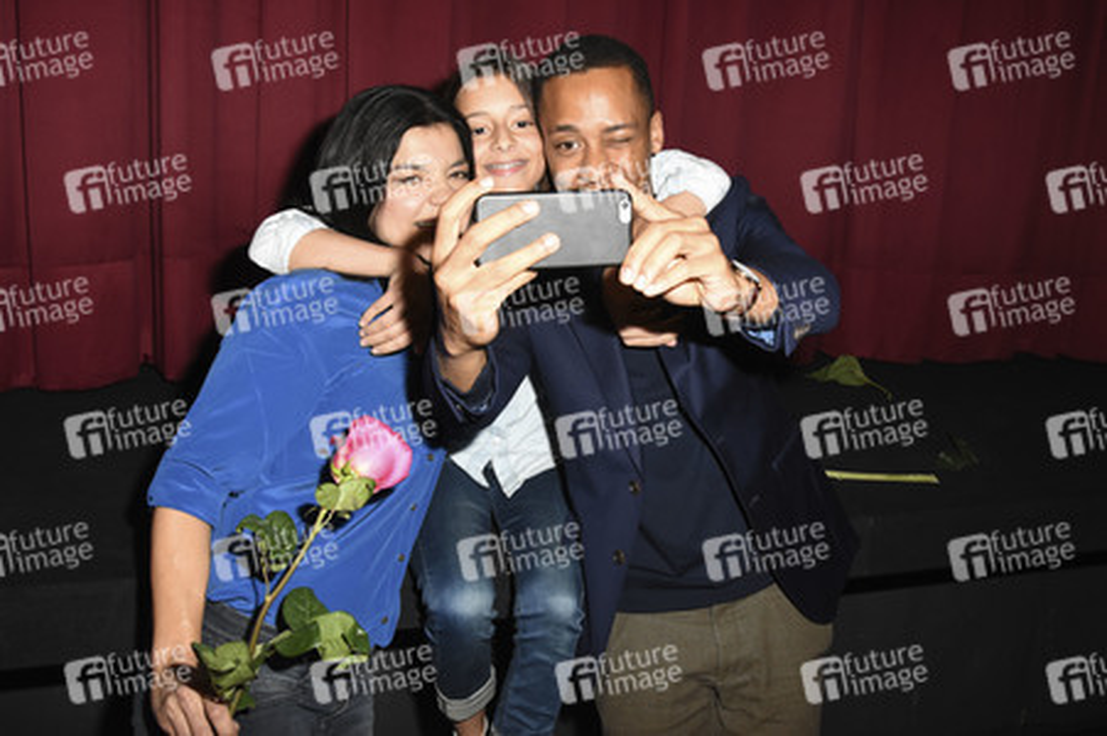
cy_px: 368
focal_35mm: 27
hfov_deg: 67.4
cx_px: 554
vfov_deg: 47.9
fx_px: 830
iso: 1600
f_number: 6.3
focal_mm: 18
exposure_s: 1/160
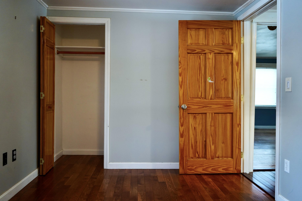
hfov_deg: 65.5
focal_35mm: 28
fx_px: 235
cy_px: 100
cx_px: 151
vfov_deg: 46.4
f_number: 3.5
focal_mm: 28
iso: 1600
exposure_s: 1/160
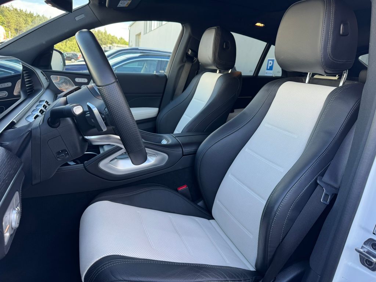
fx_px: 261
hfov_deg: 71.6
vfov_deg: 56.8
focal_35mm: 24
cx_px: 188
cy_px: 141
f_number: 1.78
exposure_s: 1/141
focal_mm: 6.76
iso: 64
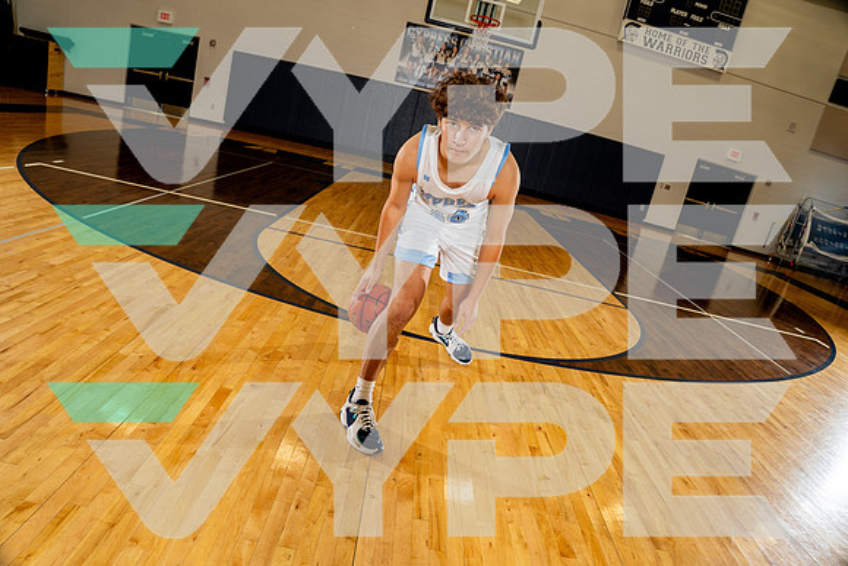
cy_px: 283
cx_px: 424
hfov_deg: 78.6
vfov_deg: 57.3
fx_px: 518
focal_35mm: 22
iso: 400
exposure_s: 1/250
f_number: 5.6
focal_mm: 22
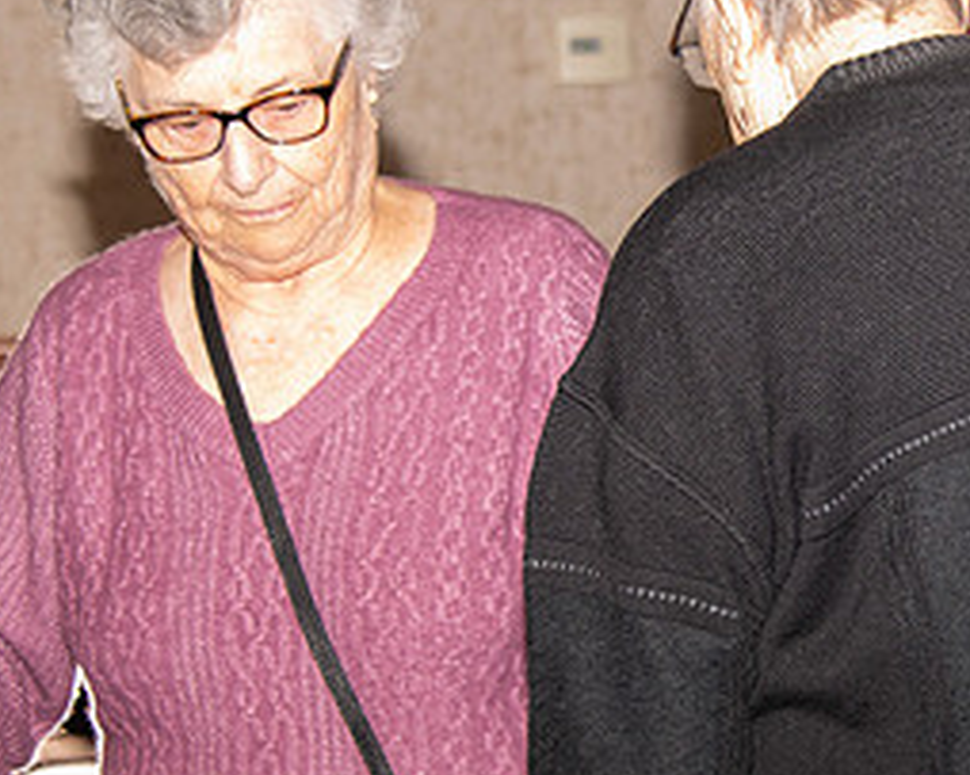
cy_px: 380
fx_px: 4792
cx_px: 897
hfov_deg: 11.5
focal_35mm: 167
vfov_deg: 9.2
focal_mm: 78
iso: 1250
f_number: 6.3
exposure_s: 1/160
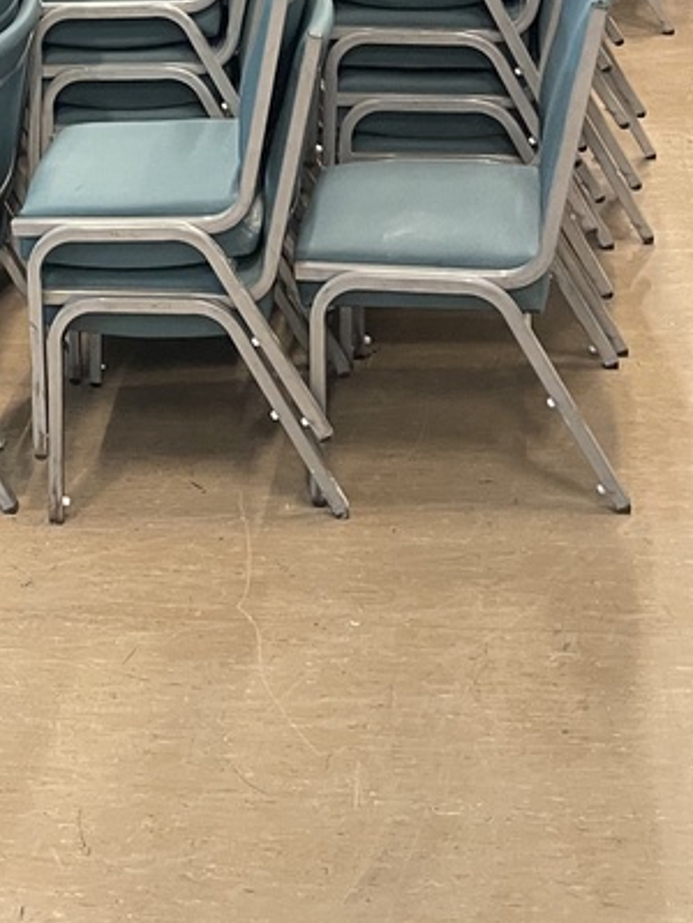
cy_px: -240
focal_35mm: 64
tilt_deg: -8.0
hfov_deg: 21.7
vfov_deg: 26.3
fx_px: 1708
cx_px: -79
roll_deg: +8.6
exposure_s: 1/40
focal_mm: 5.1
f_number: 1.6
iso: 500
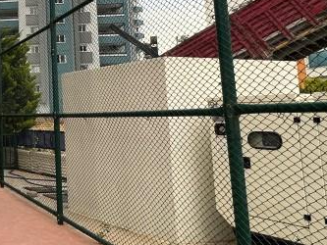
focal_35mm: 43
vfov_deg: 33.2
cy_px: 73
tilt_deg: +6.0
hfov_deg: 31.6
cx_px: -115
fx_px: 406
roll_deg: -0.4
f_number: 2.2
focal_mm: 2.22
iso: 40
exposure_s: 1/118
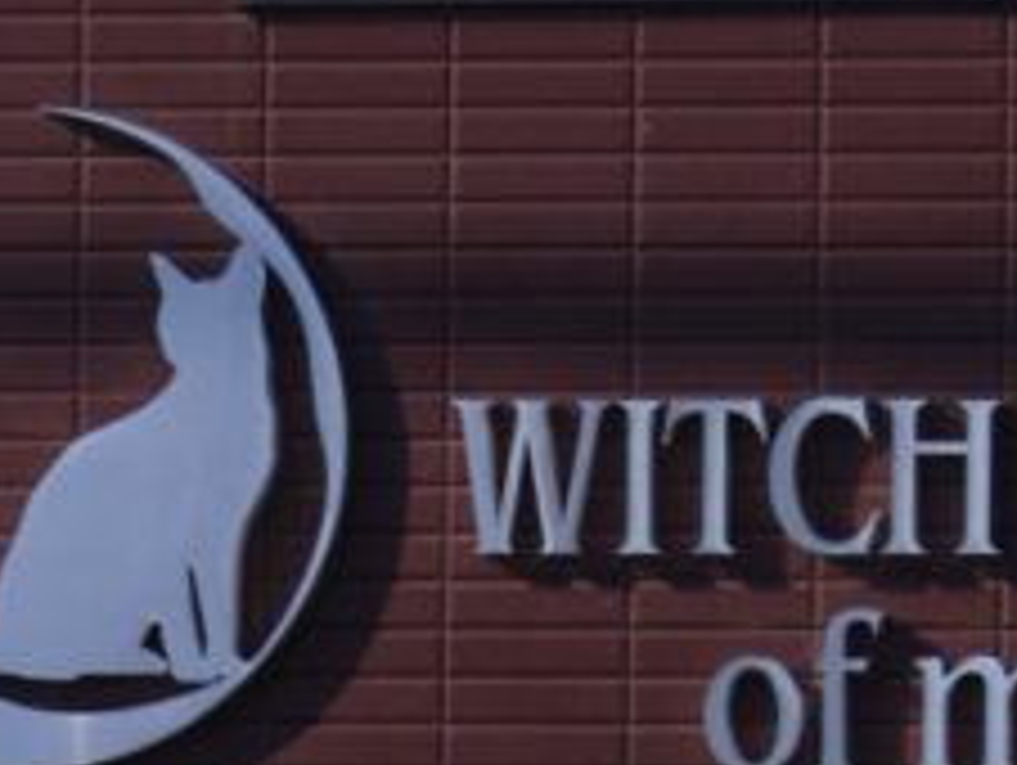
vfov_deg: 3.3
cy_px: 1426
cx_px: 626
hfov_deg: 4.4
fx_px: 13117
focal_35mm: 446
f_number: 8
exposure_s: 1/160
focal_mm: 70
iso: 100
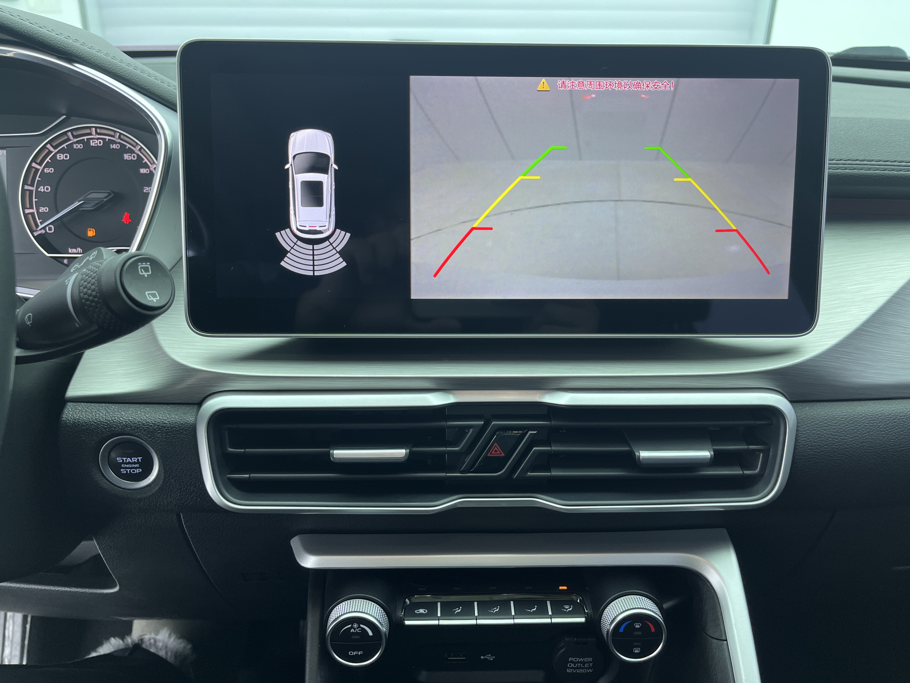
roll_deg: -1.0
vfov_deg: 53.1
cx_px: 455
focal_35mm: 26
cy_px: 342
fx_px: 683
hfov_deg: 67.3
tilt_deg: -25.0
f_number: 1.6
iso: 80
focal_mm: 5.1
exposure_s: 1/100
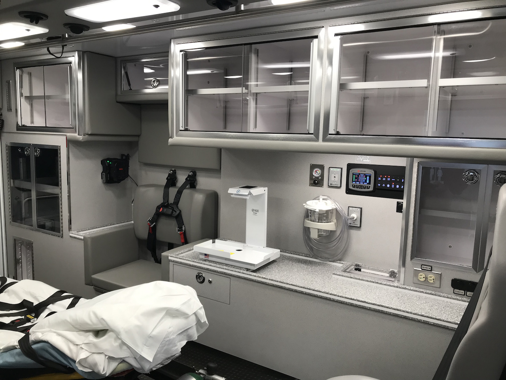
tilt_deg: -7.9
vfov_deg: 49.7
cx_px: 253
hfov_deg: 63.4
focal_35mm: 28
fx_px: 409
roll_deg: -1.1
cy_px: 190
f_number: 1.8
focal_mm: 3.99
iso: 32
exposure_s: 1/120
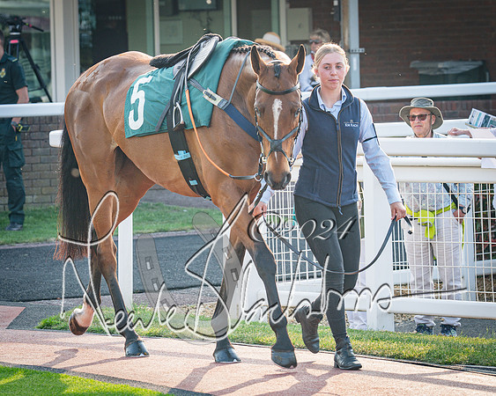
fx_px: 3668
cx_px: 304
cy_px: 197
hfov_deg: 7.7
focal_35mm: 250
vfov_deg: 6.2
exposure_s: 1/250
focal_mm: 135
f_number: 5
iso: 200
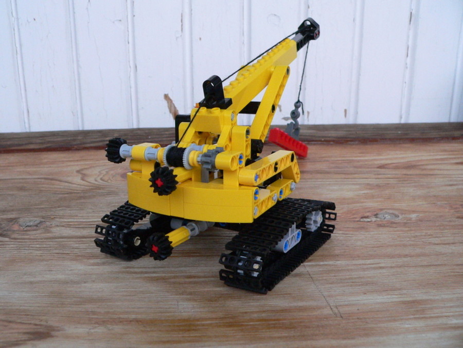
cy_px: 174
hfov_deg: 51.4
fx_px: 482
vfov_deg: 39.7
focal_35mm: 36
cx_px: 232
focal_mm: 6
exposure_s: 1/125
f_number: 3.7
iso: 400
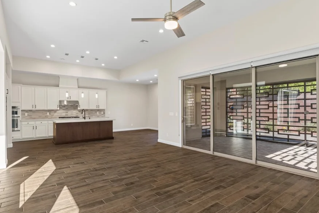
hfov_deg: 83.9
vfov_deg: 62.0
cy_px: 111
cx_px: 152
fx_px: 177
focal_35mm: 20
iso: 400
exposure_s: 1/1.67
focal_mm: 17
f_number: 8
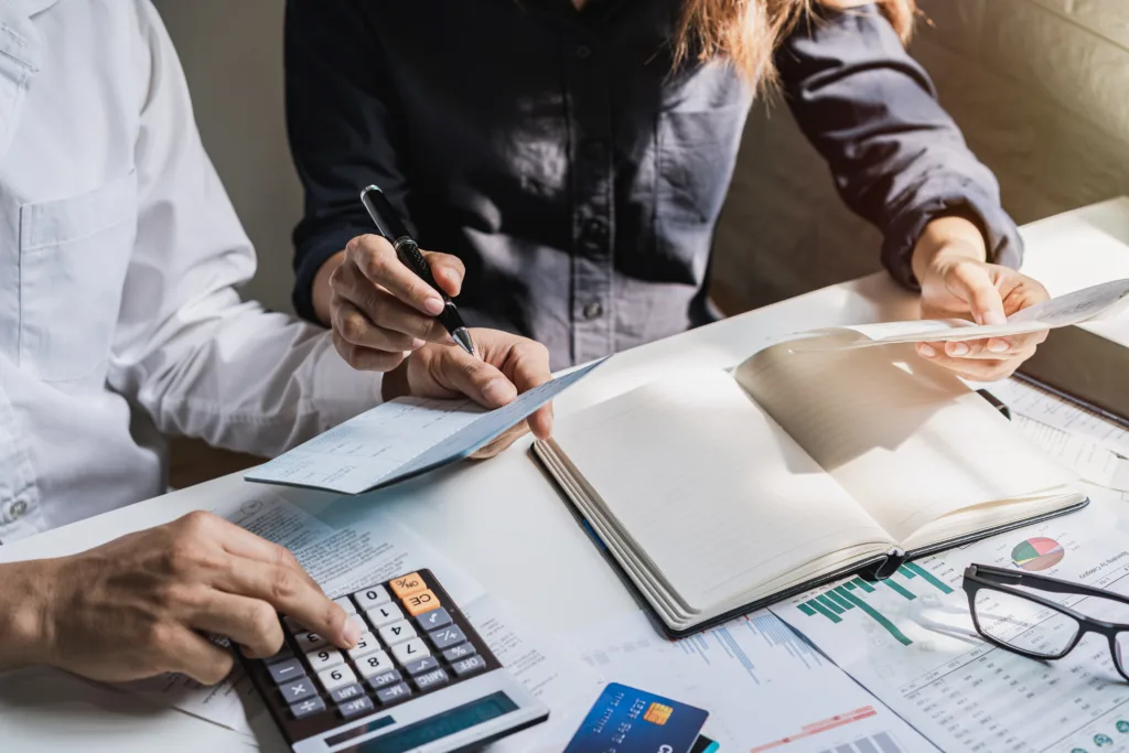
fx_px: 1725
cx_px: 564
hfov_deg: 36.2
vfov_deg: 24.6
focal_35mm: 55
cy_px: 376
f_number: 4
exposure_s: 1/80
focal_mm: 55
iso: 200
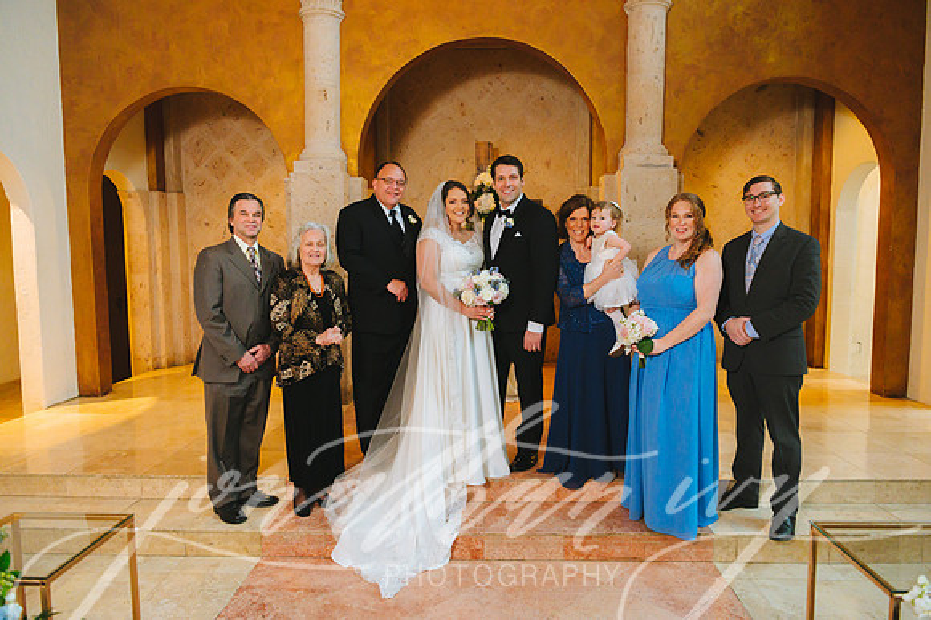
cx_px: 466
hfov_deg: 73.8
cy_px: 310
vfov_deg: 53.1
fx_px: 620
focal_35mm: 24
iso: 4000
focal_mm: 24
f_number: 4
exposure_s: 1/250
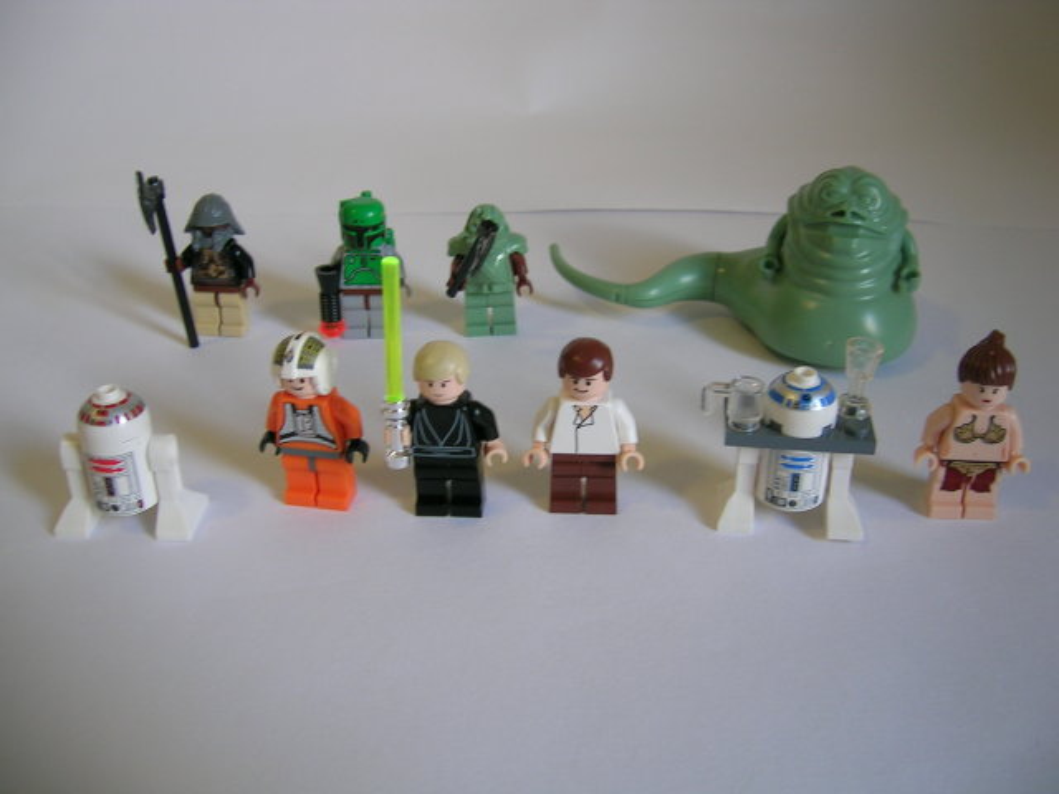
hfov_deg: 52.6
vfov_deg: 40.7
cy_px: 397
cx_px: 530
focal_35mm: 35
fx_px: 1071
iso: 50
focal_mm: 5.4
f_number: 2.8
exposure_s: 1/13.8
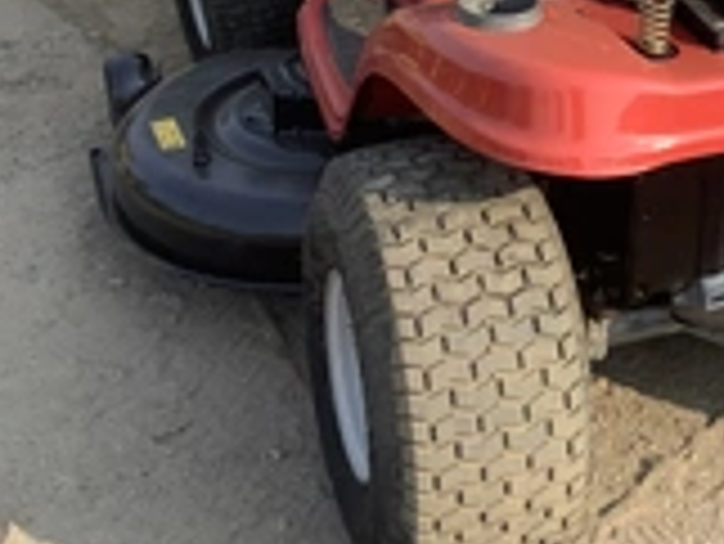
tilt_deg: -24.5
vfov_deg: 18.6
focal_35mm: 77
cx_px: 769
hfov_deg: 23.9
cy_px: -9
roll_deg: -2.9
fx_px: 1612
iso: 25
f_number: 2.4
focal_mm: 3.3
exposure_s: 1/509
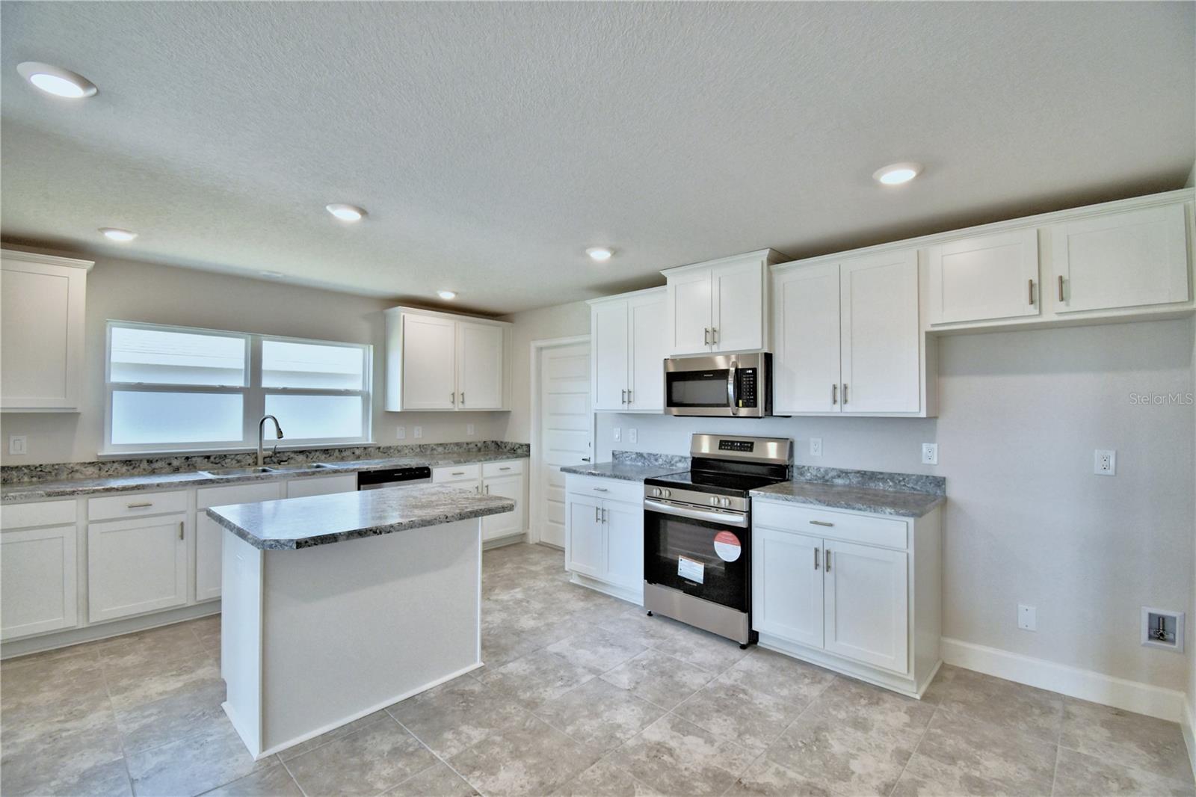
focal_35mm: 15
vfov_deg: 77.3
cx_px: 598
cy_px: 398
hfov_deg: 100.4
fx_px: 498
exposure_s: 1/125
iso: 250
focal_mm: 10
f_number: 4.5
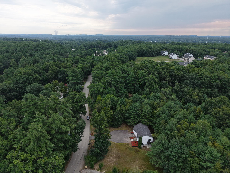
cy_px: 86
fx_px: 159
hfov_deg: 71.6
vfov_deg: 56.8
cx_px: 115
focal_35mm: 24
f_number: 1.8
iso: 260
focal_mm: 8.67
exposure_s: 1/1250
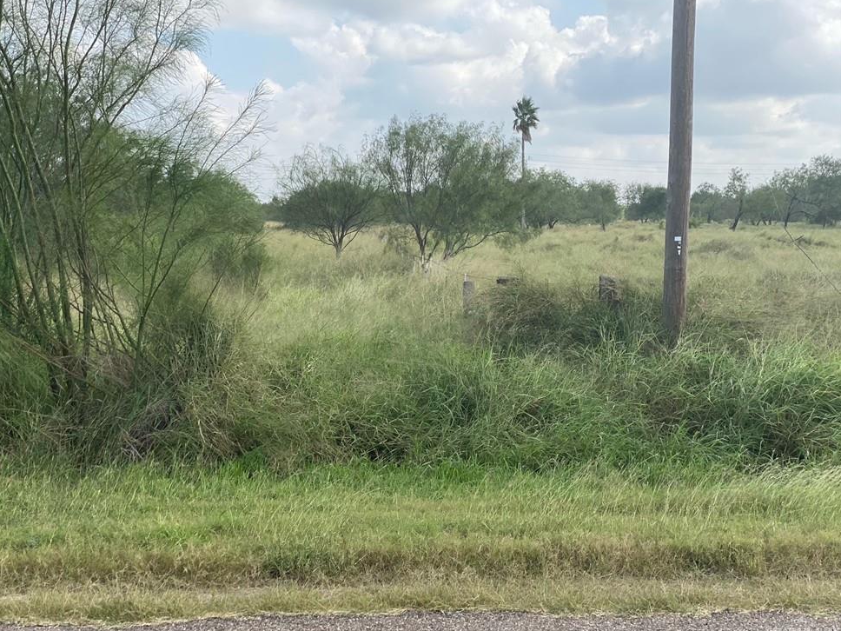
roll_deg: +0.2
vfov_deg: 26.6
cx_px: 401
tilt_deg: -3.9
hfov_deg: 34.9
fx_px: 1336
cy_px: 316
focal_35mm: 55
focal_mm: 6
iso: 20
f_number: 2
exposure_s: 1/1142
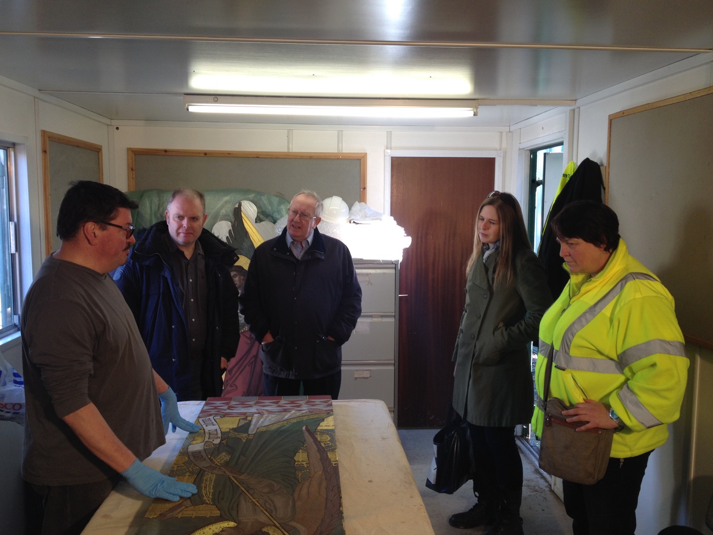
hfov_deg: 52.6
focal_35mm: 35
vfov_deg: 40.7
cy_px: 268
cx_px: 356
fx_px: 721
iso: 50
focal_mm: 4.28
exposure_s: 1/60
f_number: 2.4
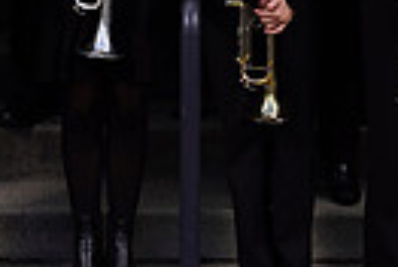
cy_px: -205
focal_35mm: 168
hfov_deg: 12.2
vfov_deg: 8.0
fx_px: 1862
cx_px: 207
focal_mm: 38
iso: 100
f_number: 8
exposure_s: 1/200
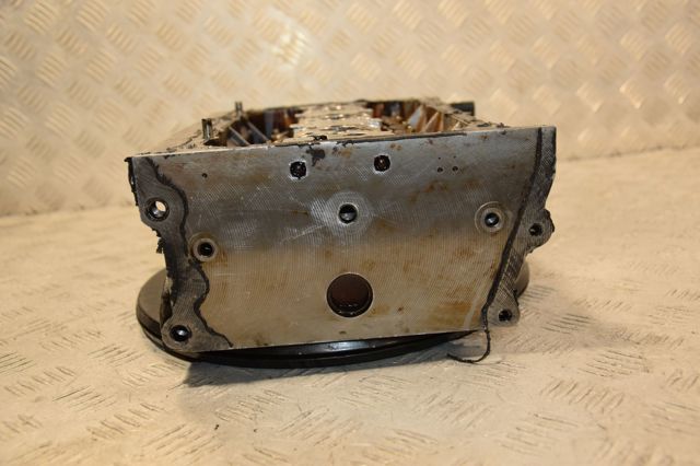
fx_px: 729
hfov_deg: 51.3
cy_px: 233
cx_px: 350
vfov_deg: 35.5
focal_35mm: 38
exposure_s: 1/160
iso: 800
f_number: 5
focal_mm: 25
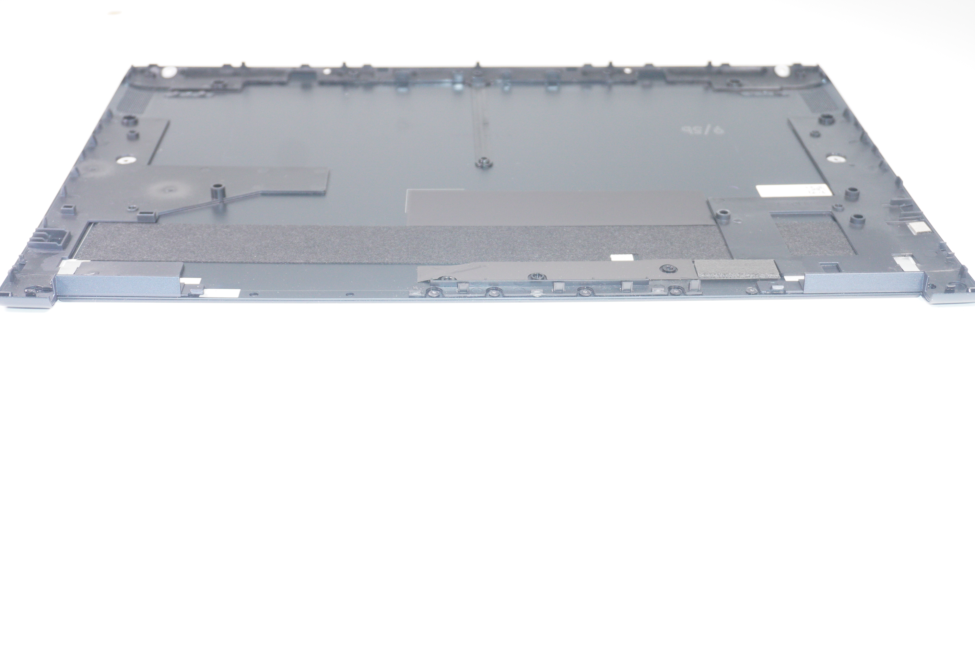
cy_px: 324
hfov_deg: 43.6
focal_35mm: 45
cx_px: 488
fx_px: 1218
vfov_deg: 29.8
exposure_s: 1/160
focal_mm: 30
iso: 800
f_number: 5
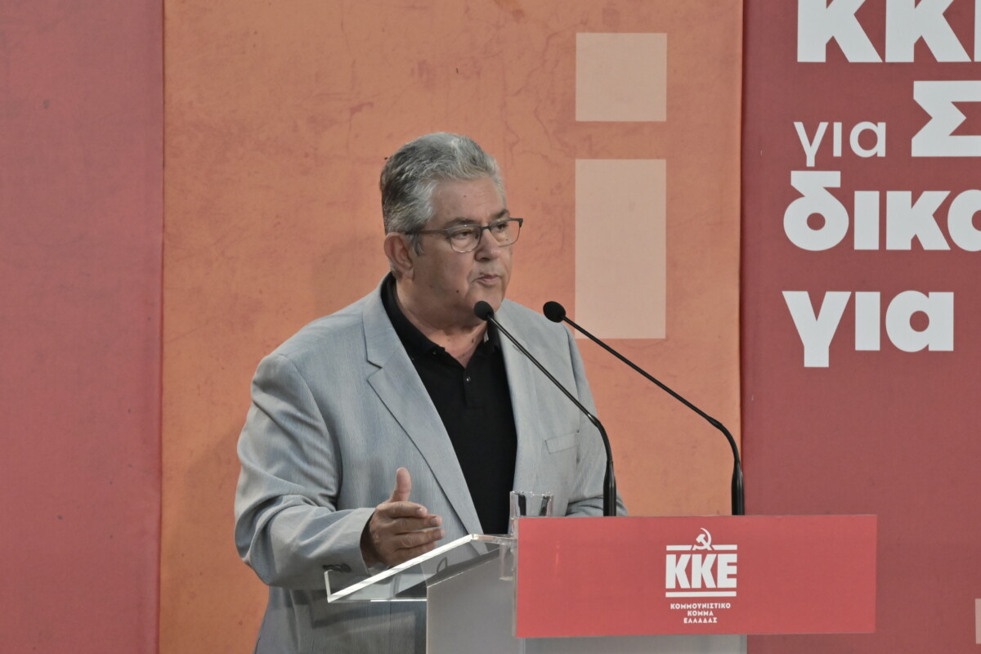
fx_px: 8174
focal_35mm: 300
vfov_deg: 4.6
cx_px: 490
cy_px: 327
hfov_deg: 6.9
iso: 5000
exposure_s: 1/500
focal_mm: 200
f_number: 9
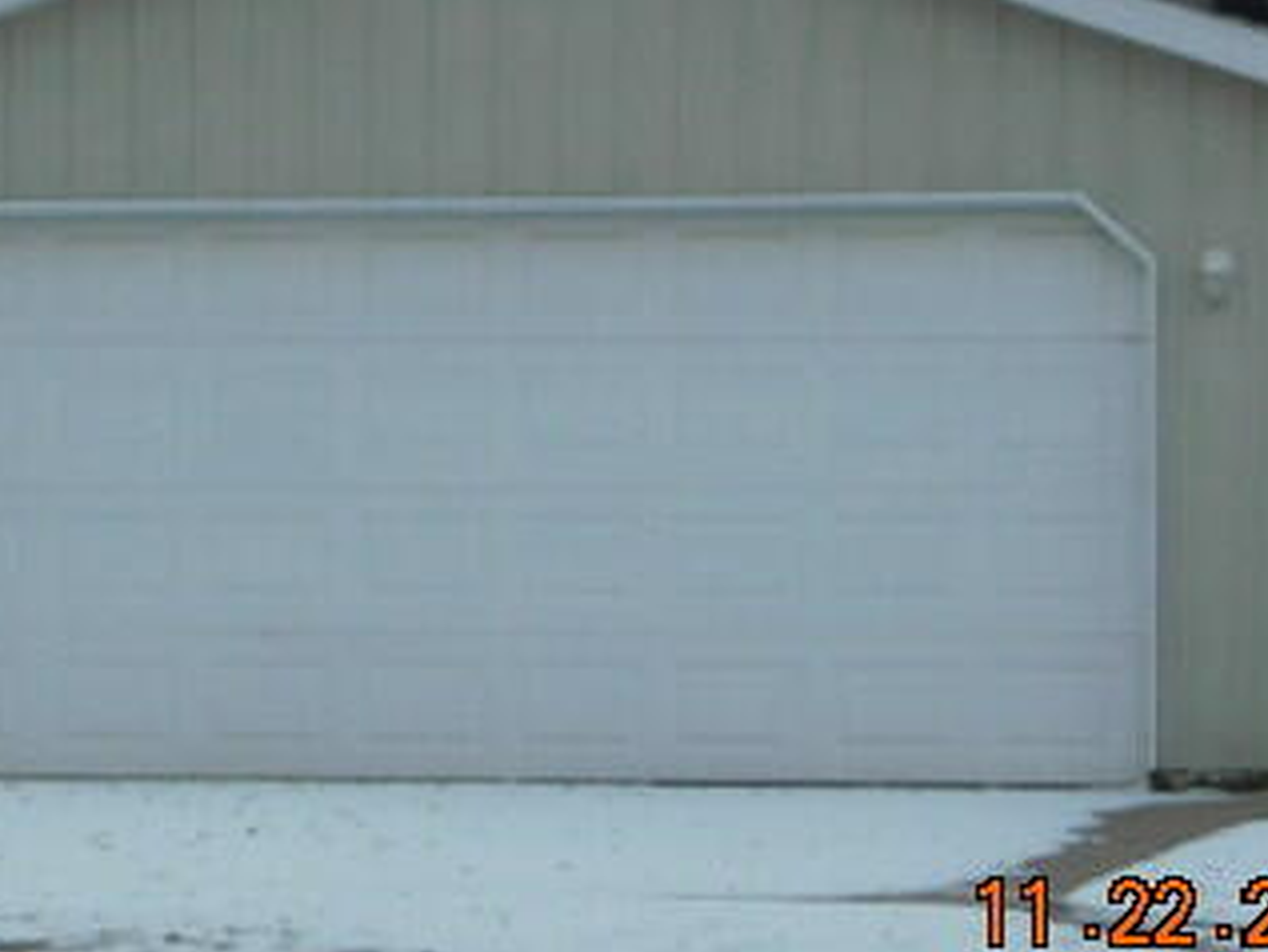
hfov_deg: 8.5
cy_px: 156
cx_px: 612
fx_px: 8501
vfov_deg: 6.4
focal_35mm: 232
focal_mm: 20.3
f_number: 4.8
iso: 125
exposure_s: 1/100
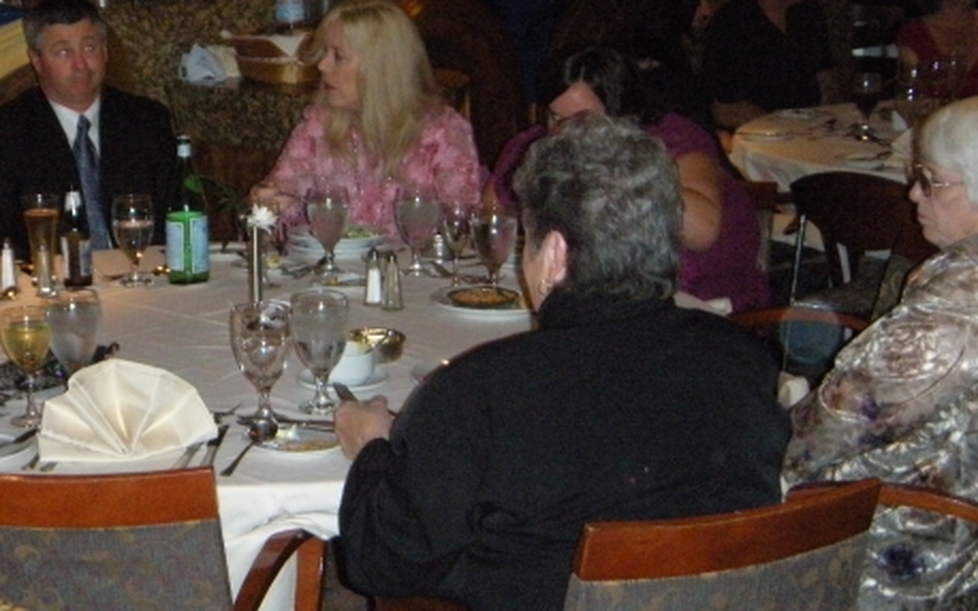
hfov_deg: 27.3
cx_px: 304
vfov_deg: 17.4
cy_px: 245
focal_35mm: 75
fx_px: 1999
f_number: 4
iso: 510
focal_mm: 7.4
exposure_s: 1/60
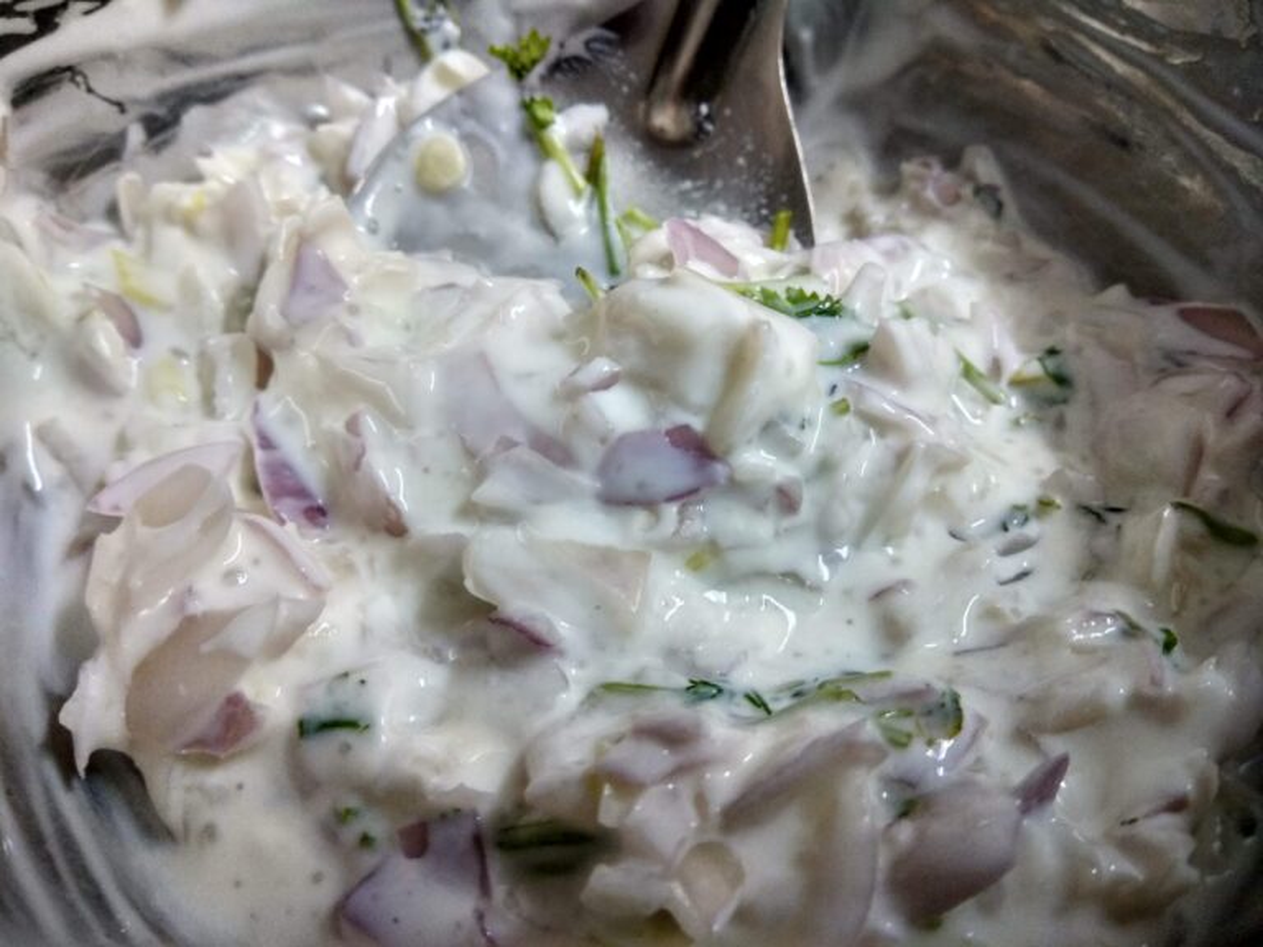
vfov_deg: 63.4
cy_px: 474
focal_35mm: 21
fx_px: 766
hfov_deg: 79.0
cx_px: 632
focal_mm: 3.57
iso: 500
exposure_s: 1/25
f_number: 2
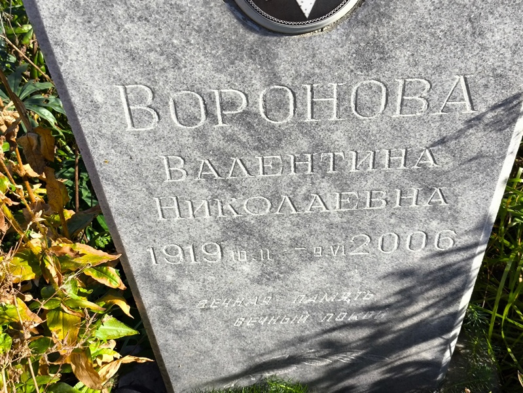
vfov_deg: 29.1
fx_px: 756
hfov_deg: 38.2
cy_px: 196
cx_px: 262
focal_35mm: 50
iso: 50
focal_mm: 4.71
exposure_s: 1/499
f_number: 1.7
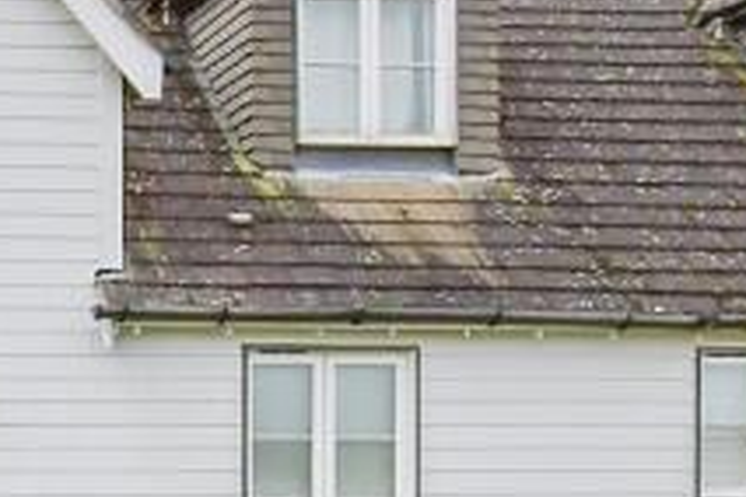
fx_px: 1492
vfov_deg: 18.4
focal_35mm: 72
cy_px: 499
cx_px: -326
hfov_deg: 23.4
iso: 400
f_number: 8
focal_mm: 10
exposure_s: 1/1600
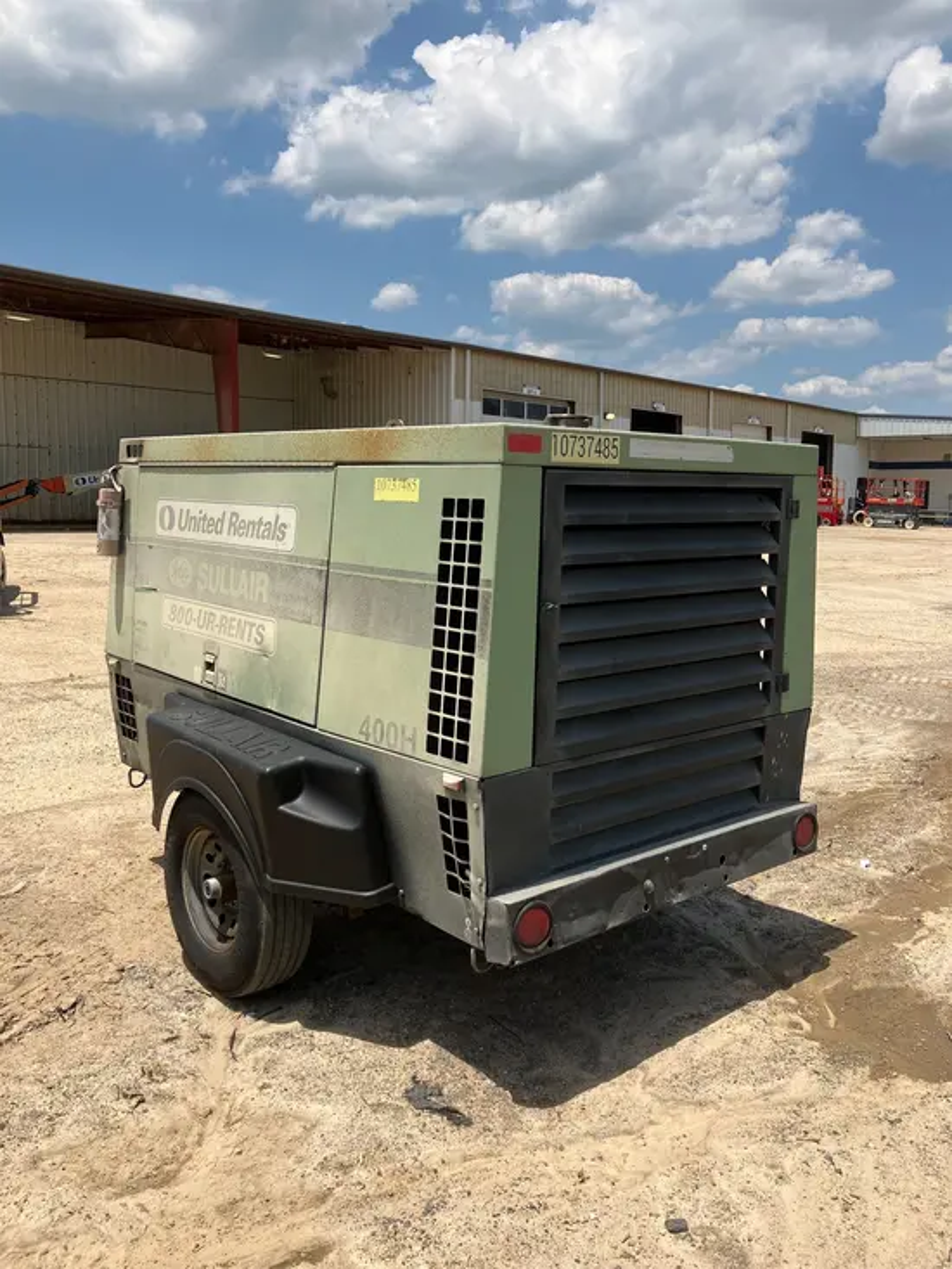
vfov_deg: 63.4
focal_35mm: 28
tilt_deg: -4.2
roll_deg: -0.4
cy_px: 634
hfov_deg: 49.8
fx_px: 1026
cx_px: 476
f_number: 1.8
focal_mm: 3.99
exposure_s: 1/2703
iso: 32
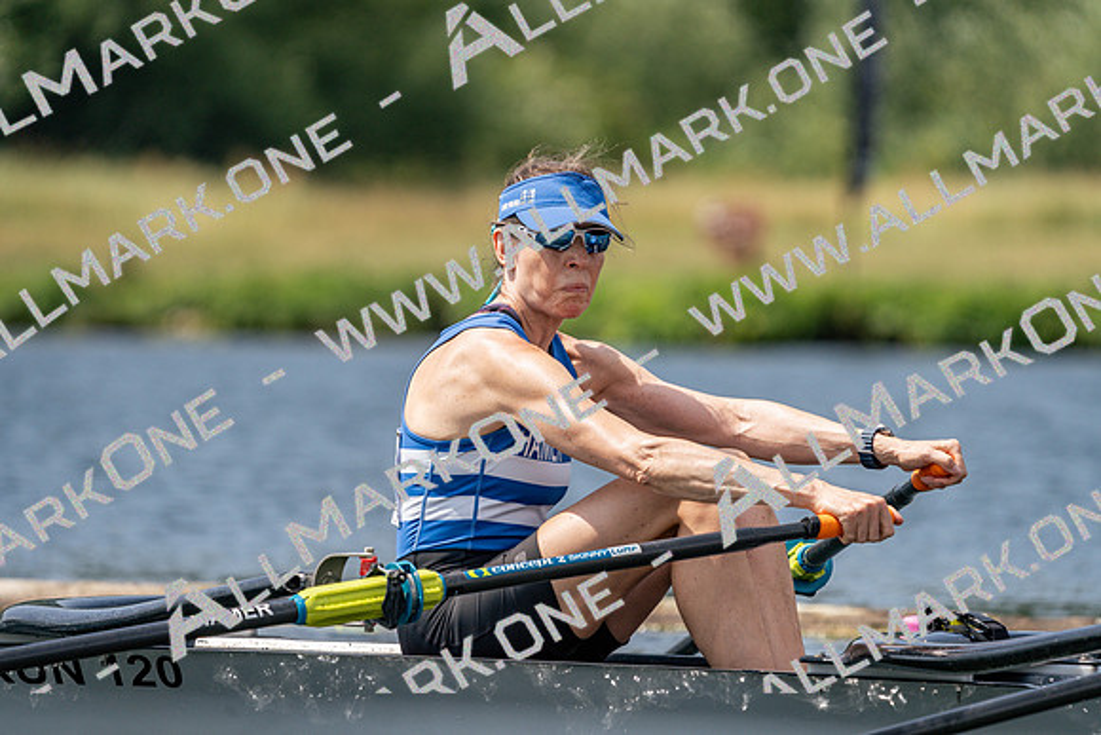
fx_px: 13031
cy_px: 368
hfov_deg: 4.8
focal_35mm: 426
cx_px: 550
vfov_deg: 3.2
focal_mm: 426
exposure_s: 1/1600
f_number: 6.3
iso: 200
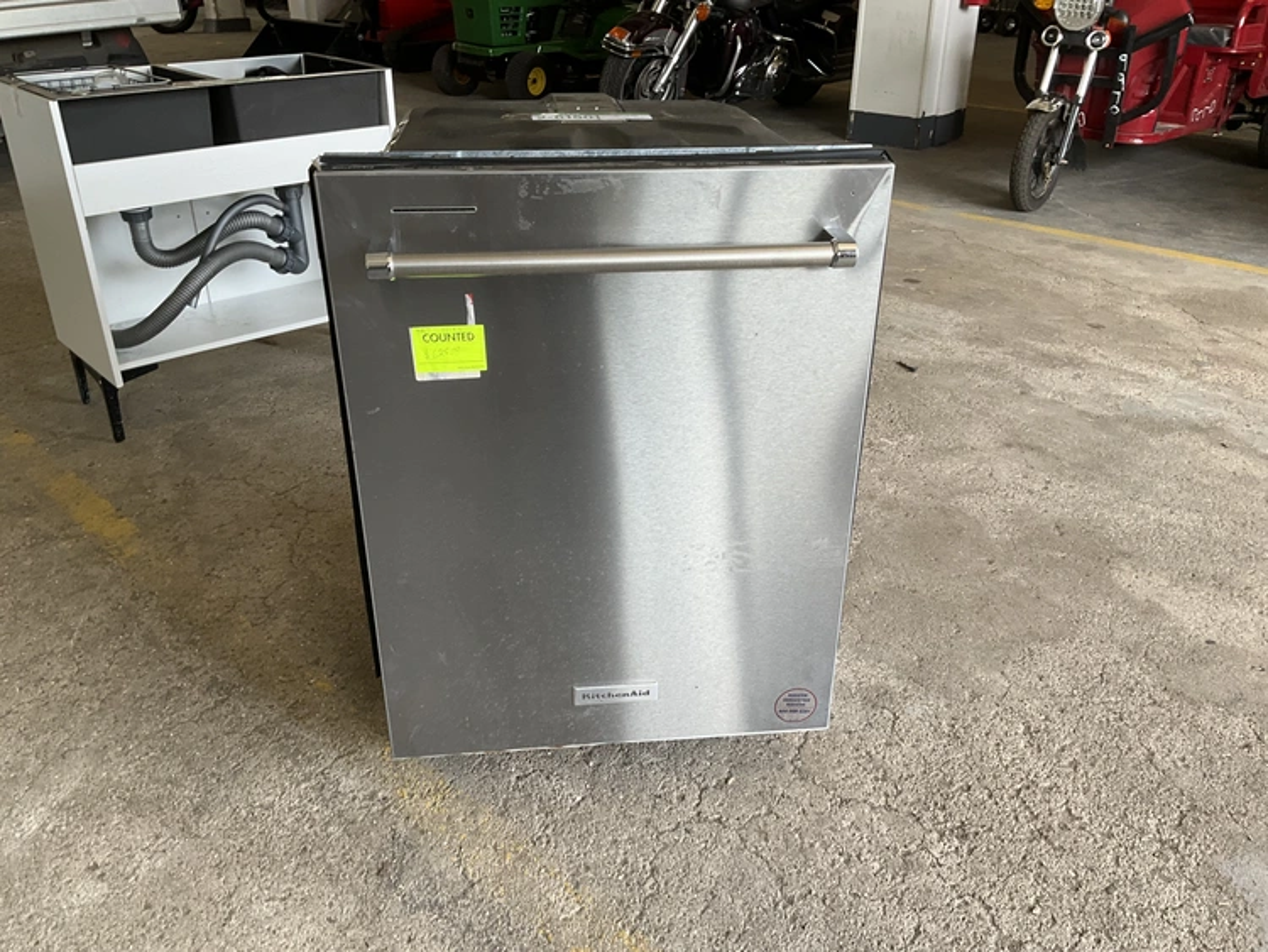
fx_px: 1063
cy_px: 476
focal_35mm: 29
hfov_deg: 61.6
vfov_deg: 48.3
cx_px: 634
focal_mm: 3
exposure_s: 1/120
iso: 50
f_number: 1.8
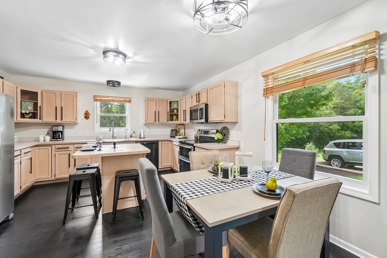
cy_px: 129
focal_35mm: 15
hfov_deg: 100.4
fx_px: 161
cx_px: 194
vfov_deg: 77.3
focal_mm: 10
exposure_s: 1/10
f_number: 8
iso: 400
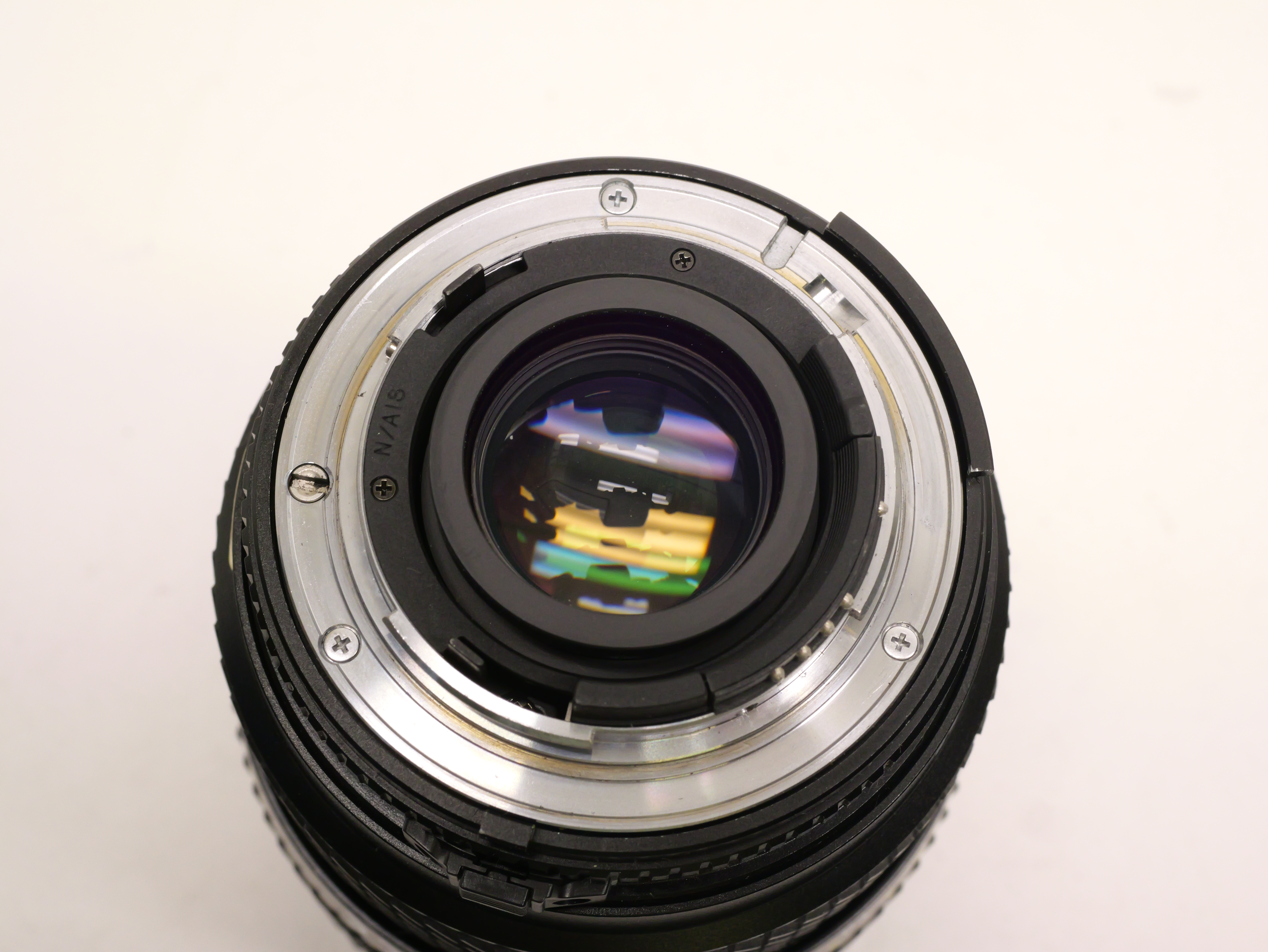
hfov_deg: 32.2
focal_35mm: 60
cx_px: 634
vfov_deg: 24.4
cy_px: 476
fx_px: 2199
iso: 1600
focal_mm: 30
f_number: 8
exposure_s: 1/50
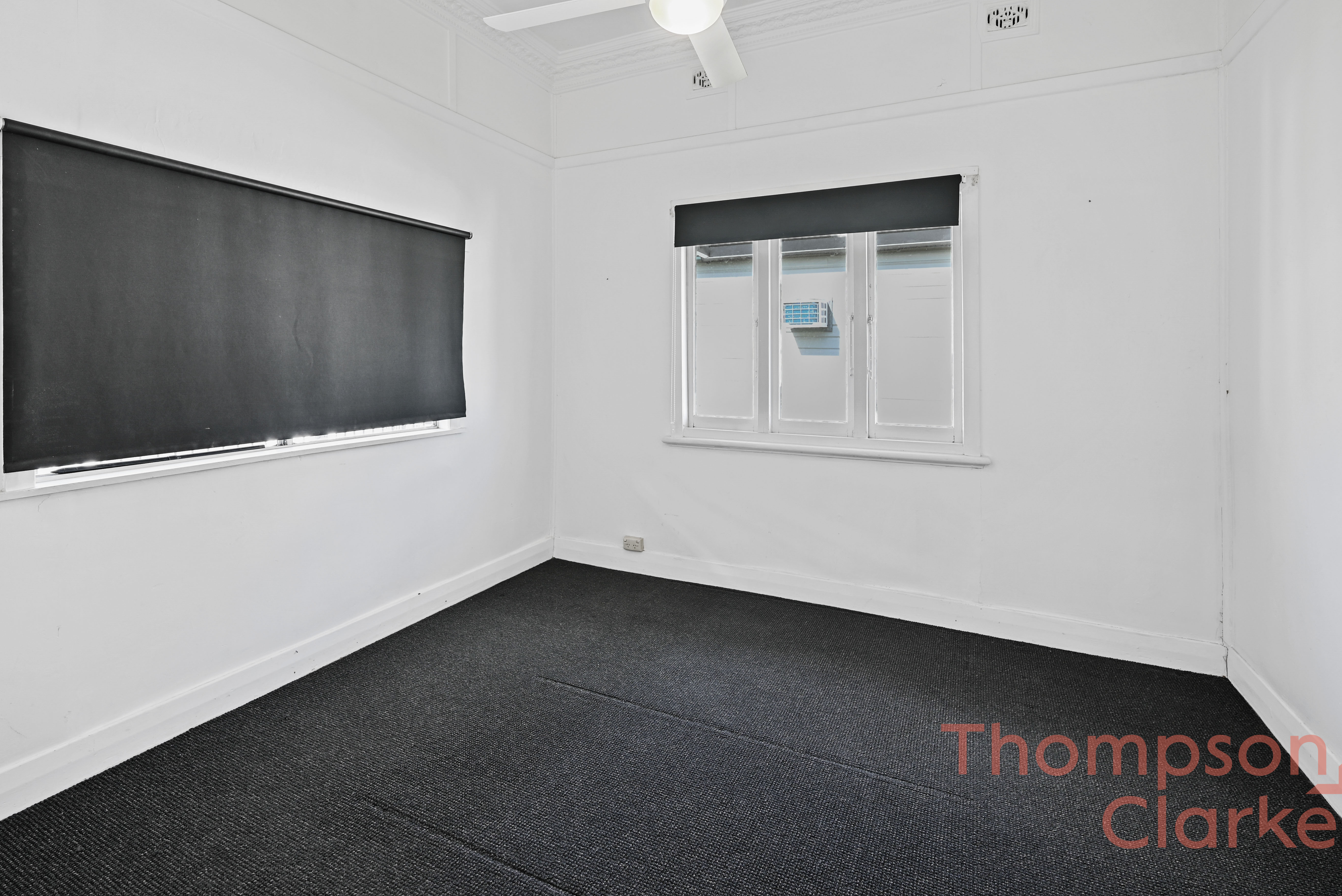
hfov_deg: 96.7
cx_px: 663
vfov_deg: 73.6
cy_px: 401
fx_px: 597
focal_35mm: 16
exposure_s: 1/10
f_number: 5.6
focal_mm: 14
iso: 100
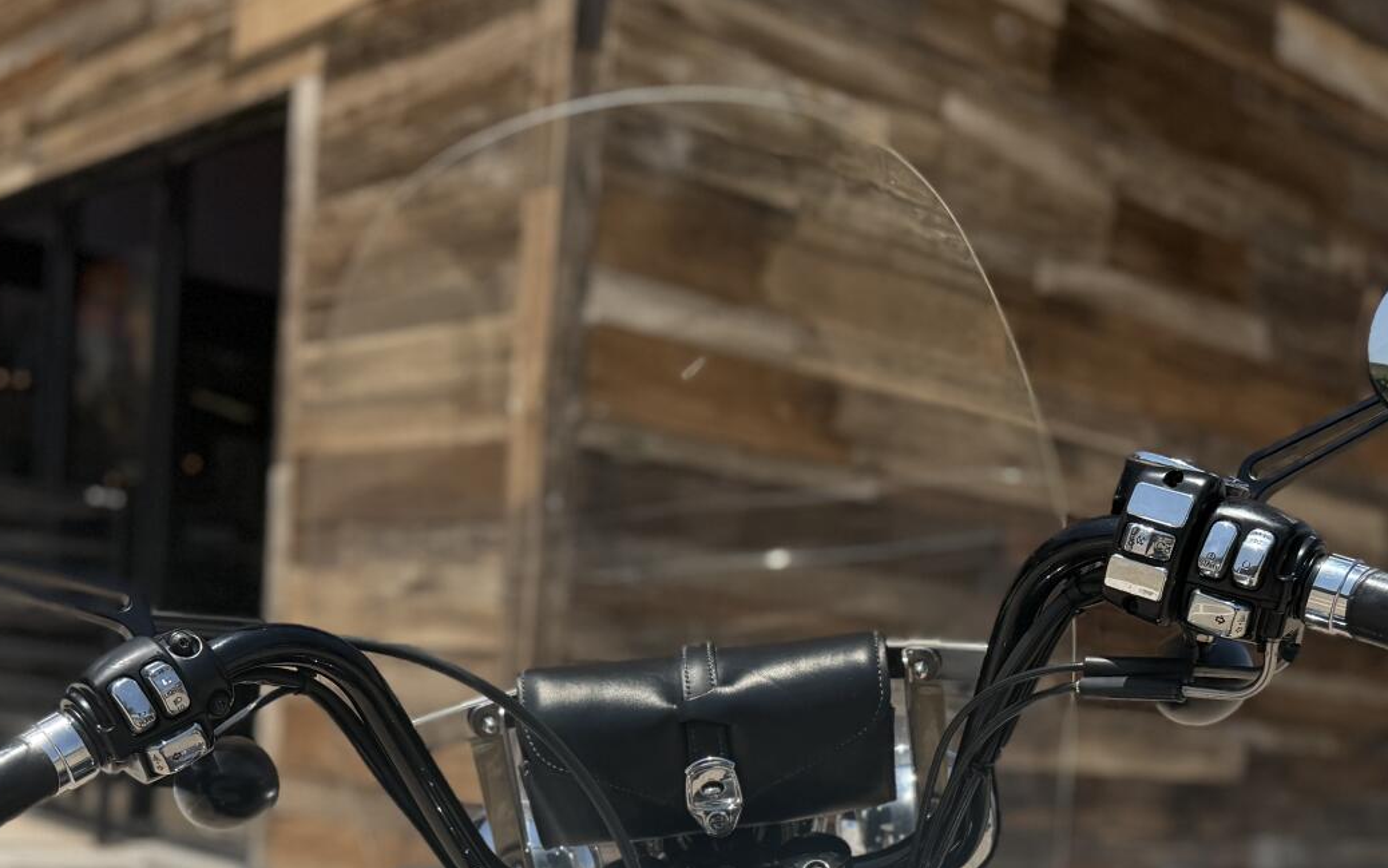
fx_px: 1854
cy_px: 891
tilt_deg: -5.6
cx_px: 717
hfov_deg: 41.0
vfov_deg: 25.0
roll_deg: -4.0
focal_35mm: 49
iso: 80
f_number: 1.78
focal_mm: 6.76
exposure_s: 1/6711
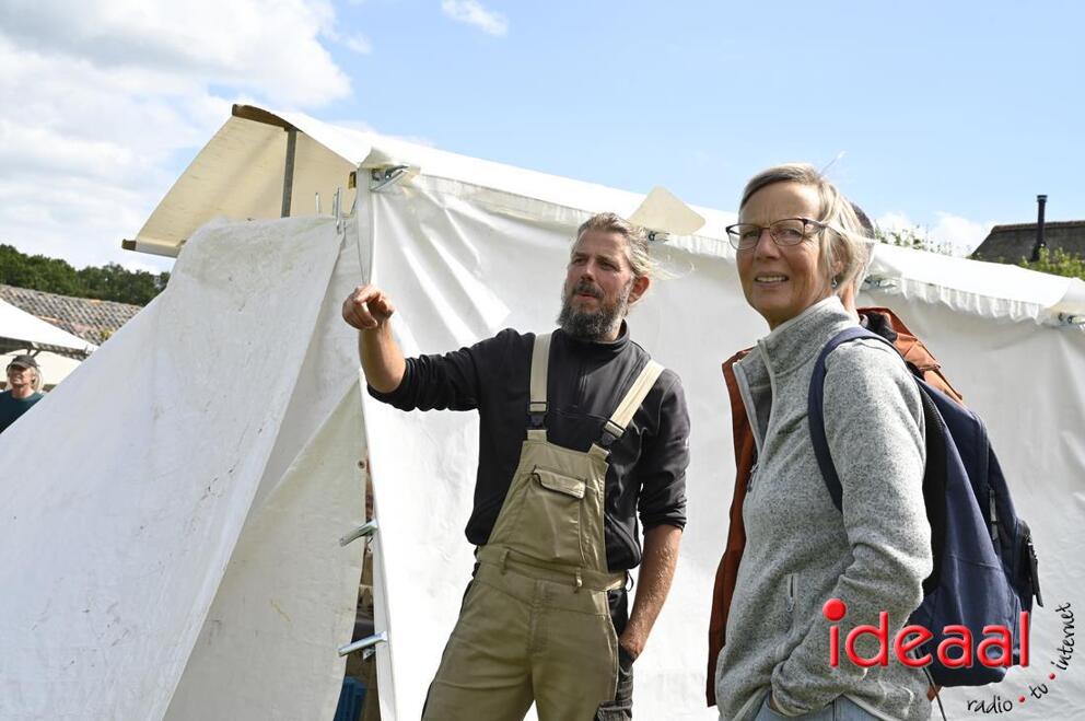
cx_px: 542
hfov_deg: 39.6
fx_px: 1505
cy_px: 360
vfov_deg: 26.9
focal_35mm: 50
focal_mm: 50
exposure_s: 1/400
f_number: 10
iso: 400
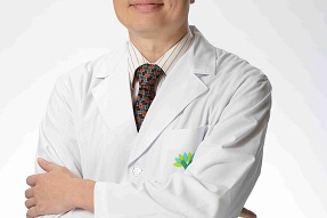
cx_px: 133
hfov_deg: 12.7
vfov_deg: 8.5
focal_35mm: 162
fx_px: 1471
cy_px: 158
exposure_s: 1/100
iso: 125
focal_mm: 90
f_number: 11
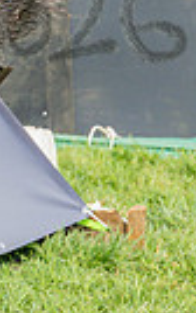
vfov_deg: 4.1
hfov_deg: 2.5
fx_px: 4341
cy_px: -215
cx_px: -430
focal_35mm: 509
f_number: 4.5
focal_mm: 89
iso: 400
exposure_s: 1/1600
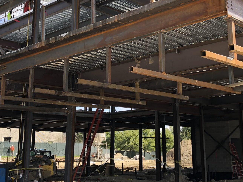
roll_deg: -0.1
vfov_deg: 26.3
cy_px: 49
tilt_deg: +15.7
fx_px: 386
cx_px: 142
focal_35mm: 55
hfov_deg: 34.9
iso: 20
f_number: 1.8
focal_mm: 3.99
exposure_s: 1/358
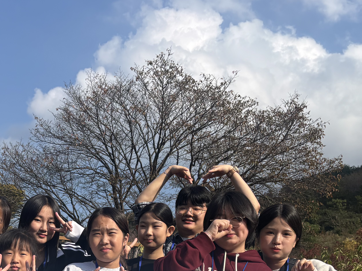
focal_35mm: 59
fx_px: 617
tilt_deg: +3.0
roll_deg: -6.1
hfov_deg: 31.2
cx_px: 36
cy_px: 301
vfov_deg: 23.3
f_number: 1.6
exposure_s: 1/4082
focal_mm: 5.96
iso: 50
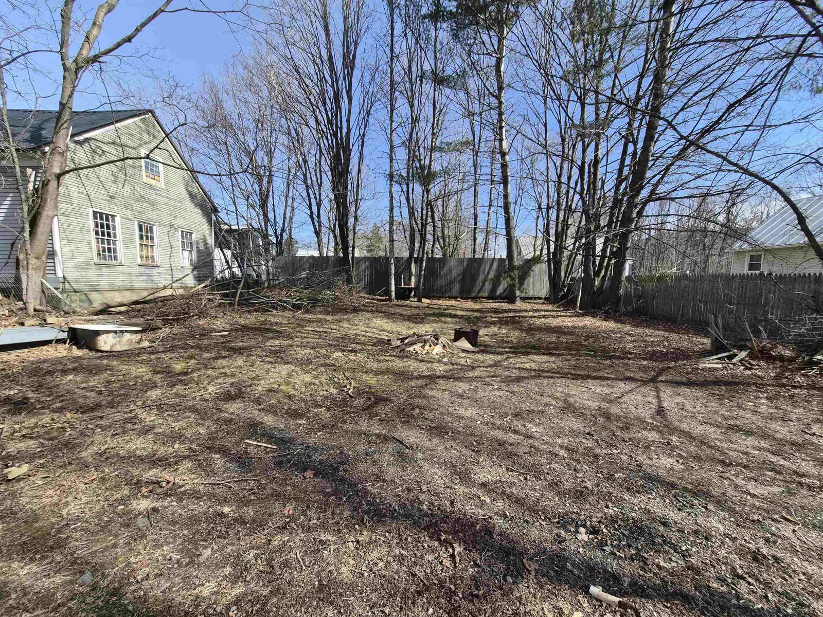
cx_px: 412
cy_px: 308
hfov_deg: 106.2
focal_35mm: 13
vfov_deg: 89.9
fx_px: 309
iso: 25
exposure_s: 1/630
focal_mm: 1.7
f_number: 2.2
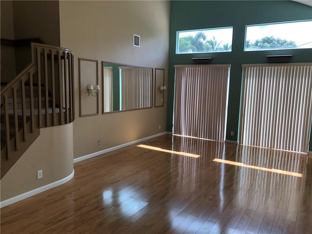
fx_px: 252
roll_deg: -1.2
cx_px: 156
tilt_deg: -6.7
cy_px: 117
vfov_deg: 49.7
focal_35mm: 28
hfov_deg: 63.4
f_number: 1.8
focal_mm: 4
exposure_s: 1/120
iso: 50
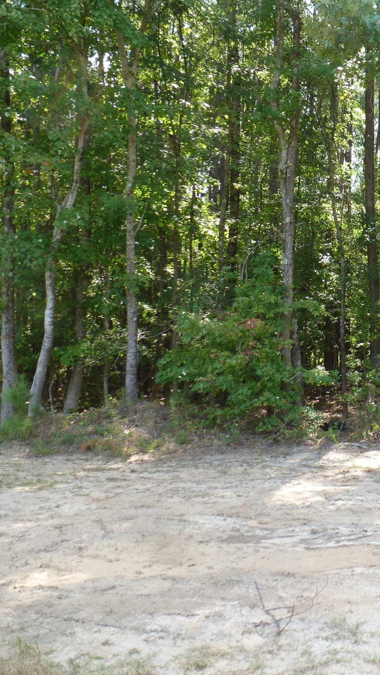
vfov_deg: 56.6
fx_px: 627
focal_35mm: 35
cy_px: 337
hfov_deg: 29.7
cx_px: 437
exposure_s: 1/100
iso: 100
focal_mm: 4.3
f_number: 3.3
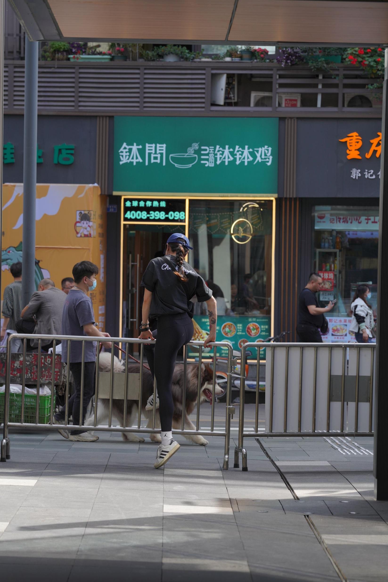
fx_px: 2183
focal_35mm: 135
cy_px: 291
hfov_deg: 10.2
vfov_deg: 15.2
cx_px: 194
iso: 400
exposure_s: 1/640
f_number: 5.6
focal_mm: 135
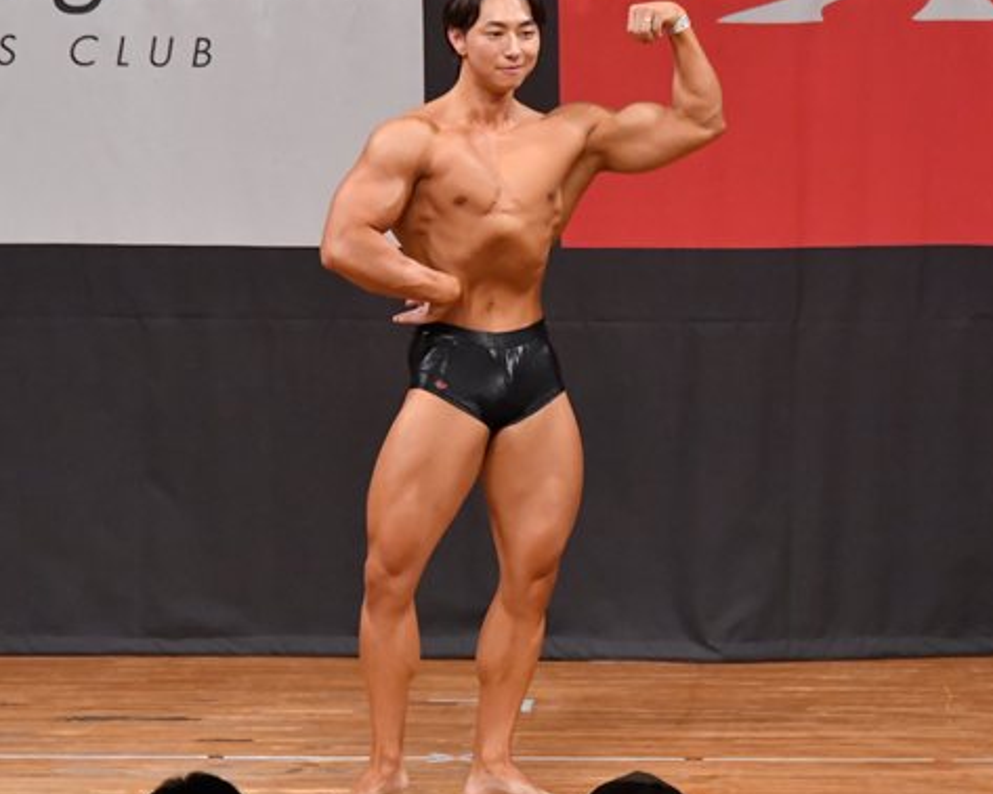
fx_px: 11516
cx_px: 528
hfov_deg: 4.9
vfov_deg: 3.9
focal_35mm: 392
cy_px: 374
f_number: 5.6
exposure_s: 1/400
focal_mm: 170
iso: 5600
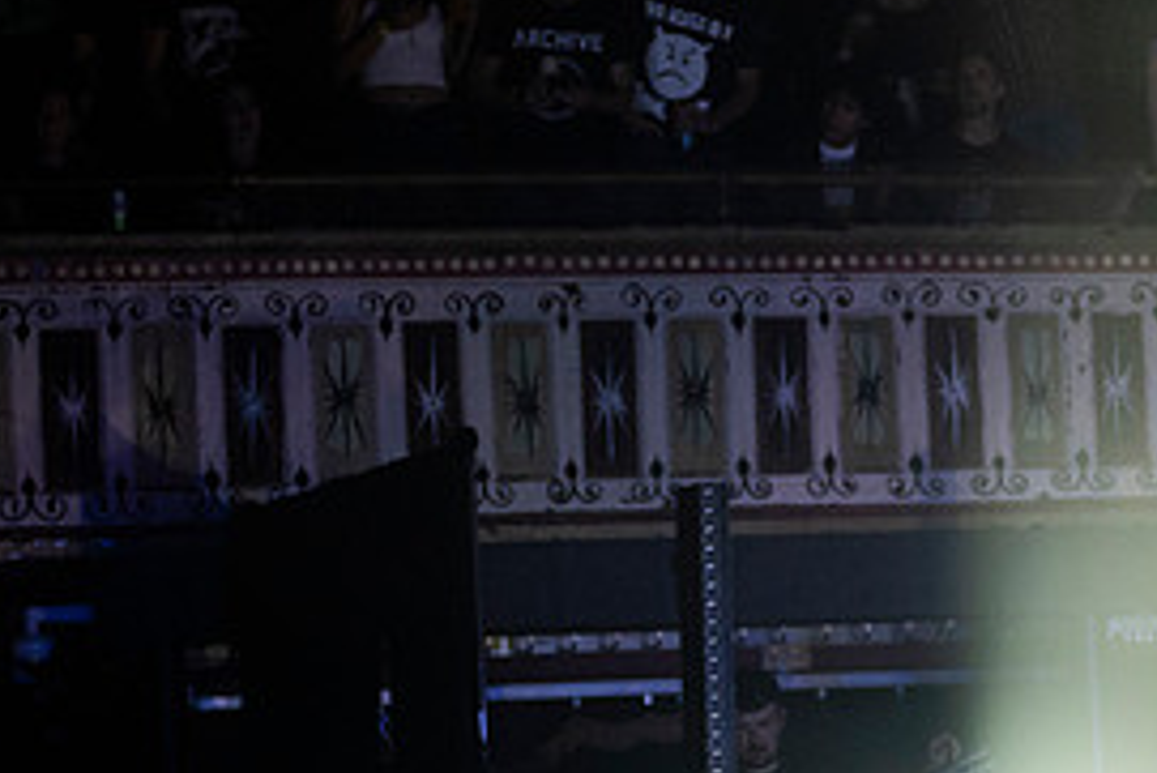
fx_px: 6238
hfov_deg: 10.5
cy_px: 656
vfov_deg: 7.1
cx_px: 1037
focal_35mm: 194
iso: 2500
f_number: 3.2
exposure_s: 1/800
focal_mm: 80
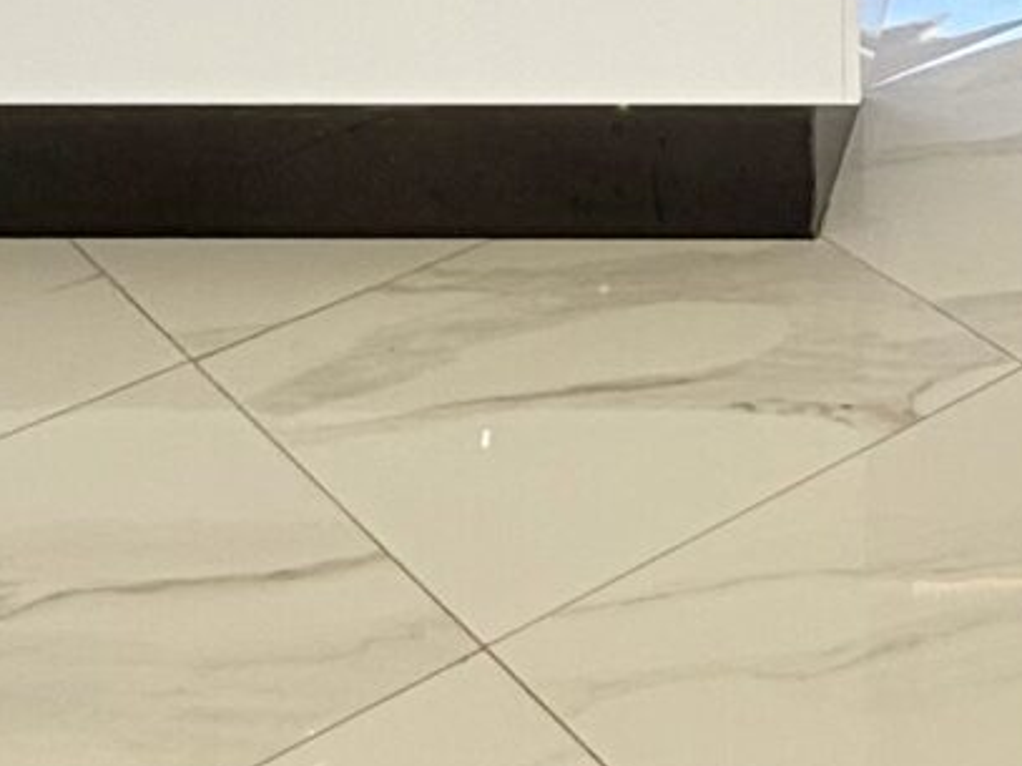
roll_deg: -0.6
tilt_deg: +2.3
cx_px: 1138
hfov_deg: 21.1
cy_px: -1165
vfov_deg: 12.5
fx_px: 2597
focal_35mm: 88
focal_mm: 2.22
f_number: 2.2
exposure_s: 1/197
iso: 64
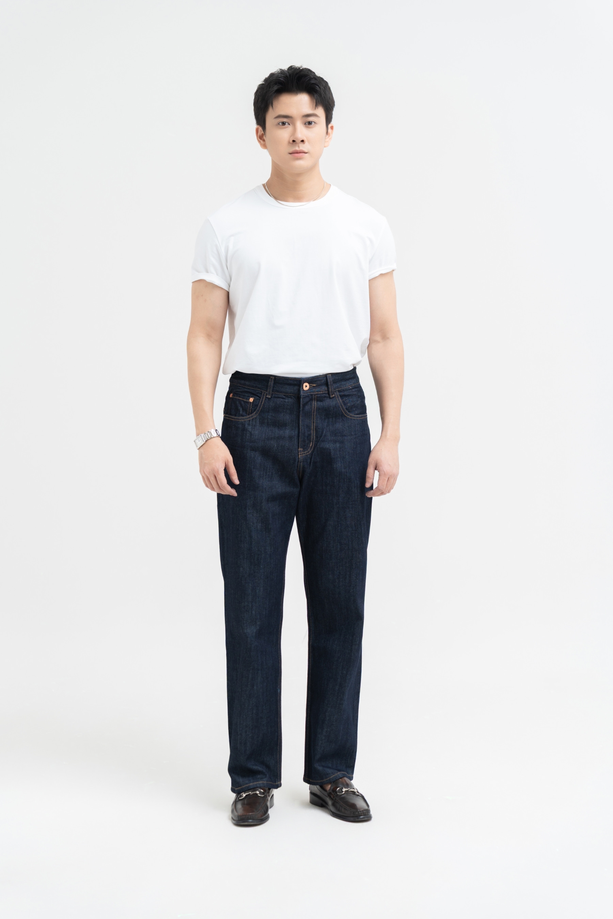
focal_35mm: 75
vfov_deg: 27.0
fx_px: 1915
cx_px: 306
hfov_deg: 18.2
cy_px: 460
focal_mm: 75
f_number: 4.5
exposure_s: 1/160
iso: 200
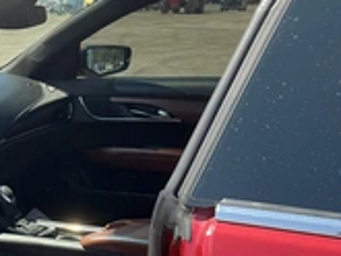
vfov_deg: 21.2
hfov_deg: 25.7
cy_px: 231
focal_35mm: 68
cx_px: -64
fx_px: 670
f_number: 1.8
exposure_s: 1/292
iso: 25
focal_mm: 3
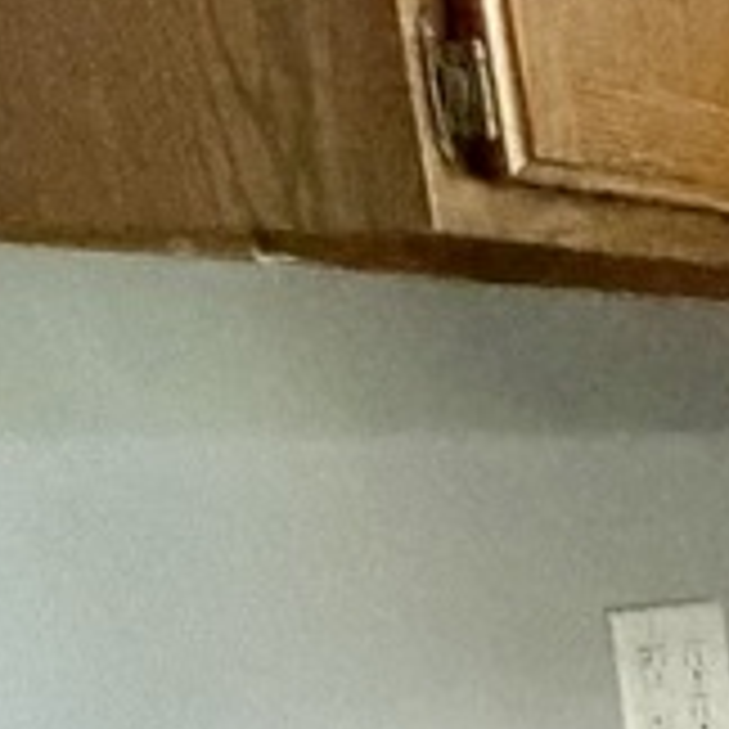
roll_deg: -0.1
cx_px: 3096
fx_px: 2621
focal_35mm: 110
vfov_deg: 15.3
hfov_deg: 7.7
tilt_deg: -9.9
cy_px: 878
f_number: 2.2
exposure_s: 1/60
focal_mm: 2.22
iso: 500
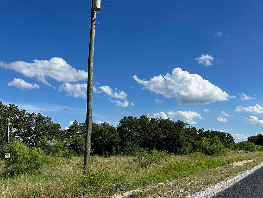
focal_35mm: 32
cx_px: 147
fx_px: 243
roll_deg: +0.0
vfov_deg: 43.6
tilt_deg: +3.4
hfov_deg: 56.7
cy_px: 130
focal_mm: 6.86
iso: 80
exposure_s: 1/5848
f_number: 1.78
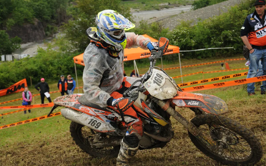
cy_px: 79
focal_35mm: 71
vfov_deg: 18.3
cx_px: 132
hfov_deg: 29.0
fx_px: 515
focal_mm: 46
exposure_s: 1/800
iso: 640
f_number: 4.5
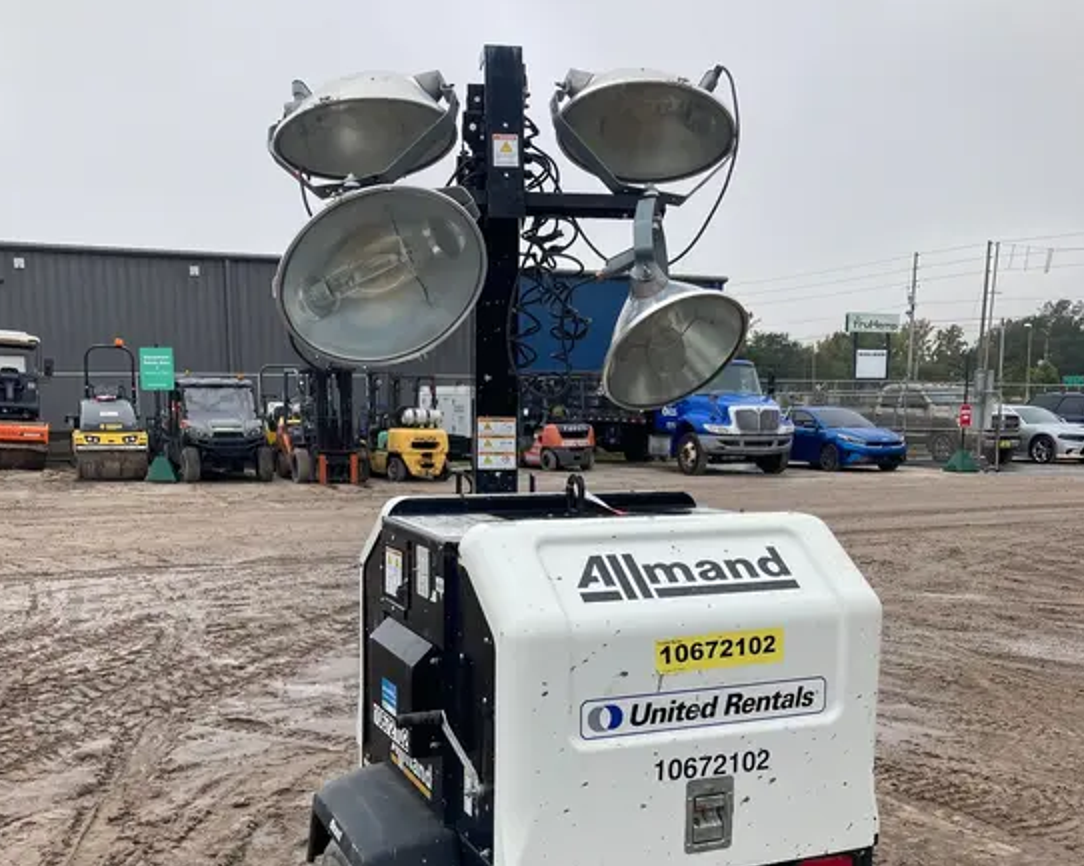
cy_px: 601
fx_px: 1186
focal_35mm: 37
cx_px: 538
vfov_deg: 39.5
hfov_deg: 49.1
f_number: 1.8
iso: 20
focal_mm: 3.99
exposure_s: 1/972
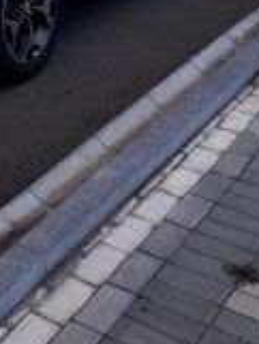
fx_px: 827
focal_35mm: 83
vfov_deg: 21.2
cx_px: -51
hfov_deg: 17.0
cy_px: -111
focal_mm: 3.6
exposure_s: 1/514
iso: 40
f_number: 1.9
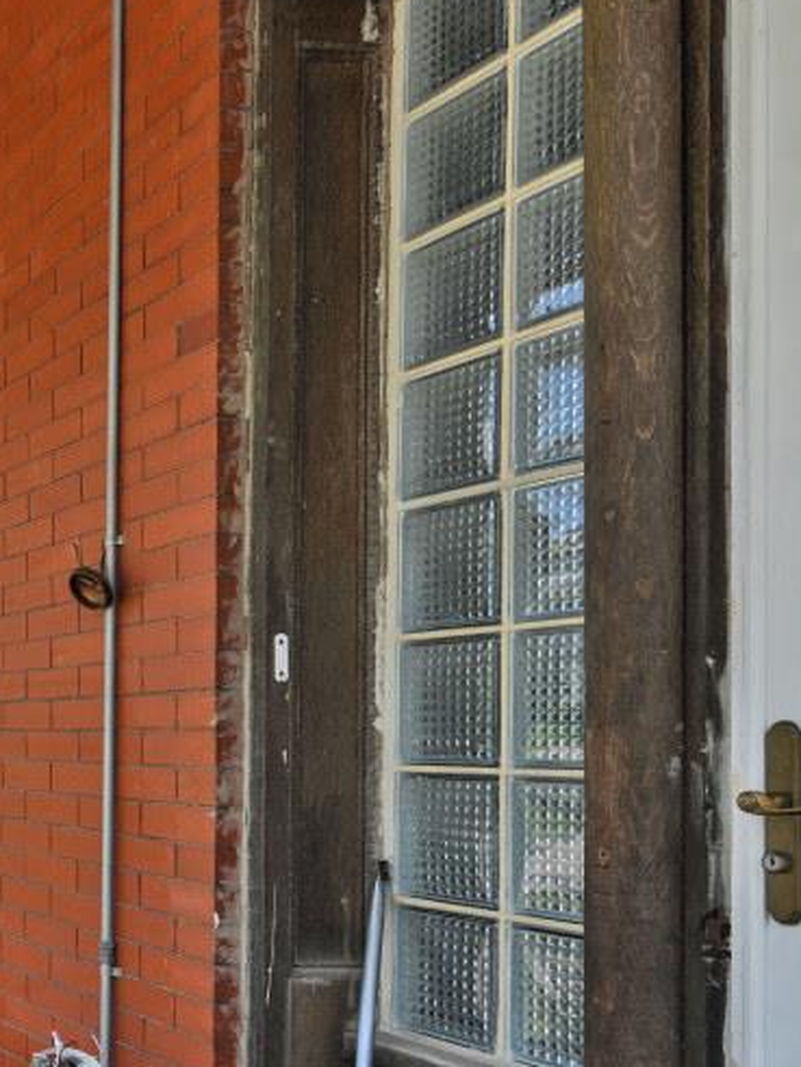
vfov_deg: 45.1
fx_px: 1265
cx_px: -532
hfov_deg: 23.7
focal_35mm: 41
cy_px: 711
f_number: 7.1
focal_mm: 14
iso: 100
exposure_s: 1/160
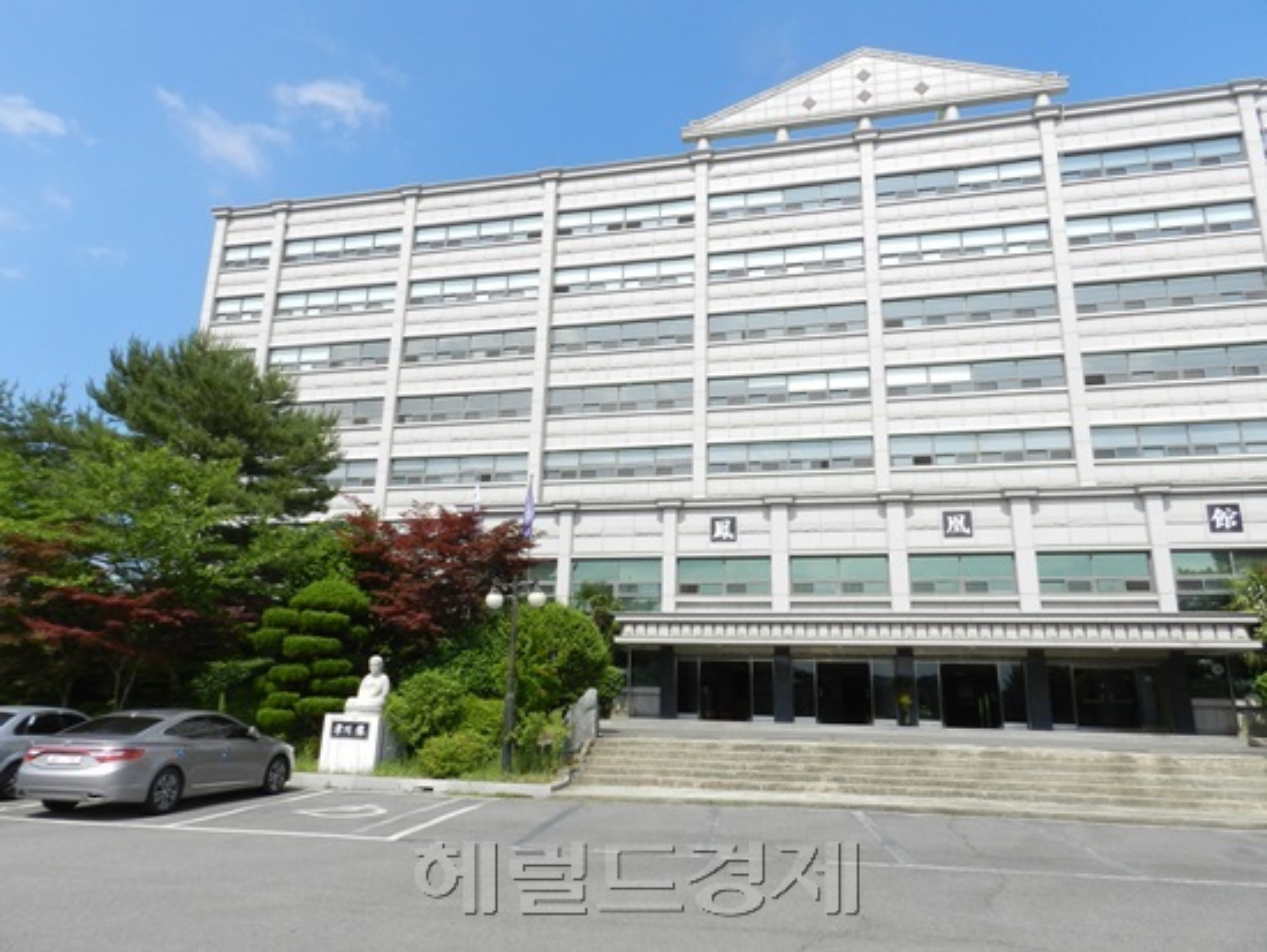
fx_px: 842
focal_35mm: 23
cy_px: 476
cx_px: 634
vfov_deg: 58.9
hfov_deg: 73.9
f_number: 4.5
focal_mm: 4
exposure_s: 1/800
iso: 160
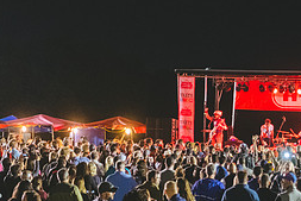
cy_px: 122
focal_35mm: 119
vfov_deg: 11.5
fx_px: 995
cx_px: 262
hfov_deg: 17.0
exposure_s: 1/100
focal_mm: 52
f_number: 2.8
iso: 2500
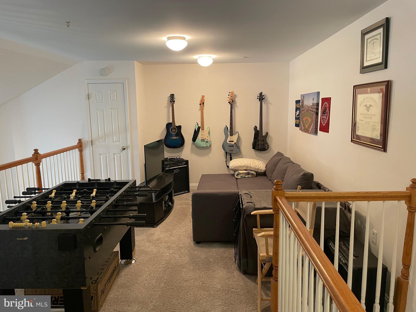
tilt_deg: -7.5
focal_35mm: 26
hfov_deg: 67.3
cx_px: 208
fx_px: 312
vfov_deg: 53.1
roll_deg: +1.4
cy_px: 156
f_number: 1.6
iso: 250
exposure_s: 1/60
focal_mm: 4.2
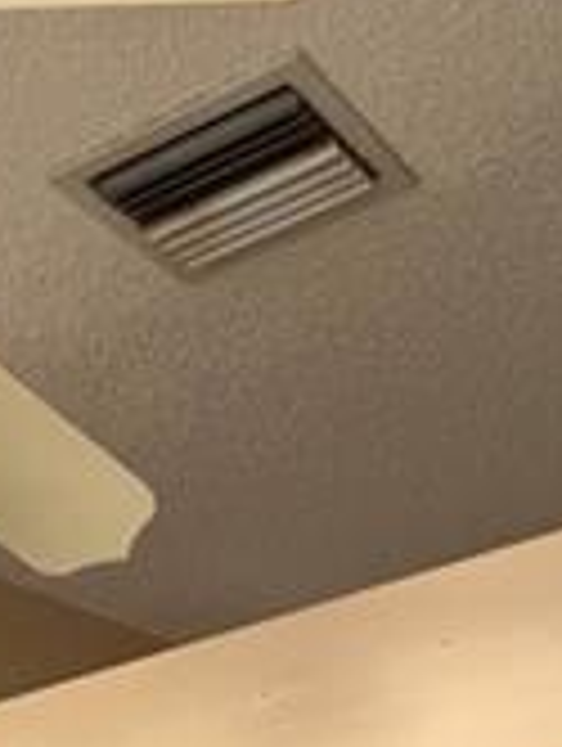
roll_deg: +3.5
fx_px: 1295
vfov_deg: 20.8
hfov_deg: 22.7
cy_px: 1377
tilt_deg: +0.5
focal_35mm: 60
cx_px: 656
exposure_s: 1/99
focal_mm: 1.57
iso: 125
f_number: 1.8
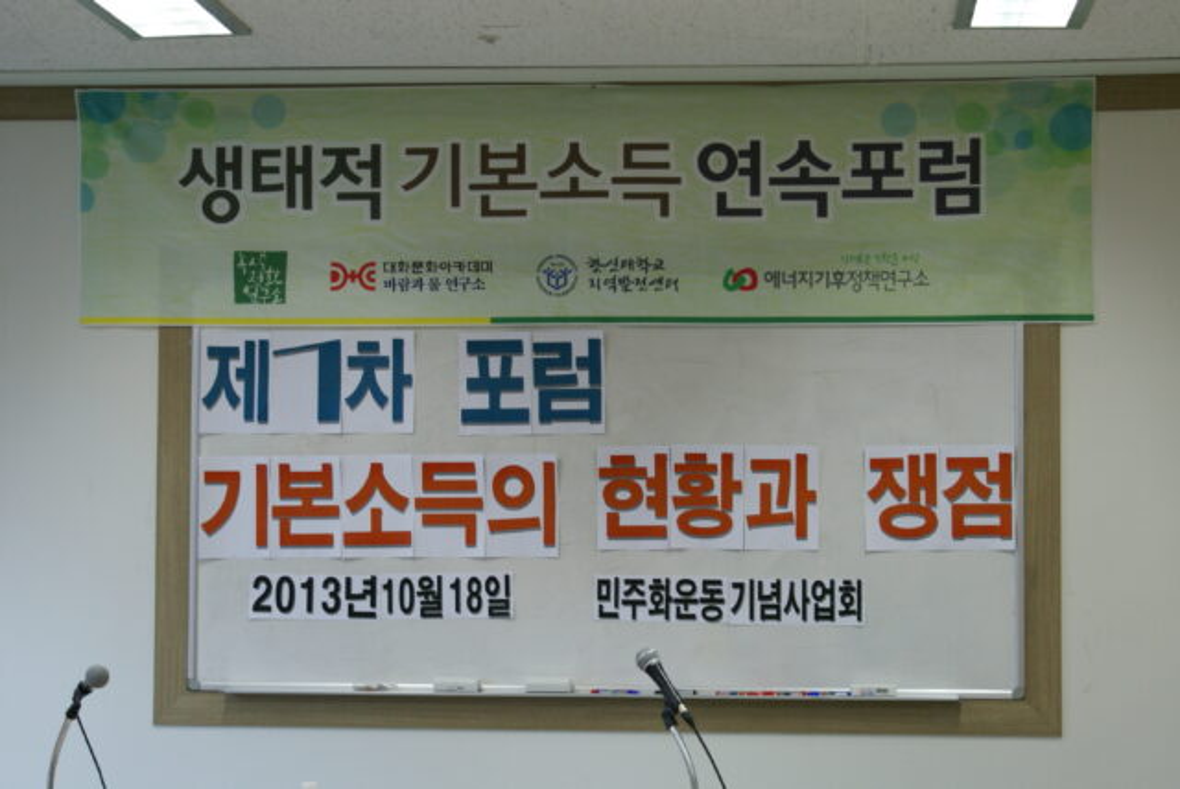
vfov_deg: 18.2
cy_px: 394
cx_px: 590
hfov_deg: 27.0
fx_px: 2461
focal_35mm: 75
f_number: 5.6
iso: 400
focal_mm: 50
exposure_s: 1/30
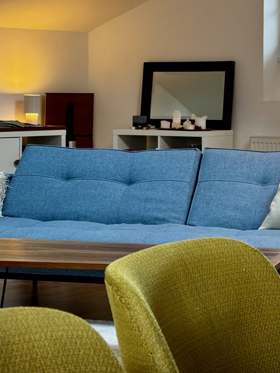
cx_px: 246
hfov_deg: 15.2
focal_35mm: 96
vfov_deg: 20.3
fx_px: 1035
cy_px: 89
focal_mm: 6.76
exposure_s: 1/50
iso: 160
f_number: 1.78
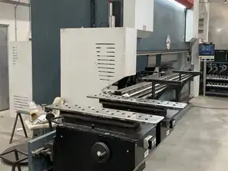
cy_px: 65
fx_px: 257
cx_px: 119
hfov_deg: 47.8
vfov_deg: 36.7
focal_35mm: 39
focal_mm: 3
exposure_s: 1/60
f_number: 1.8
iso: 100
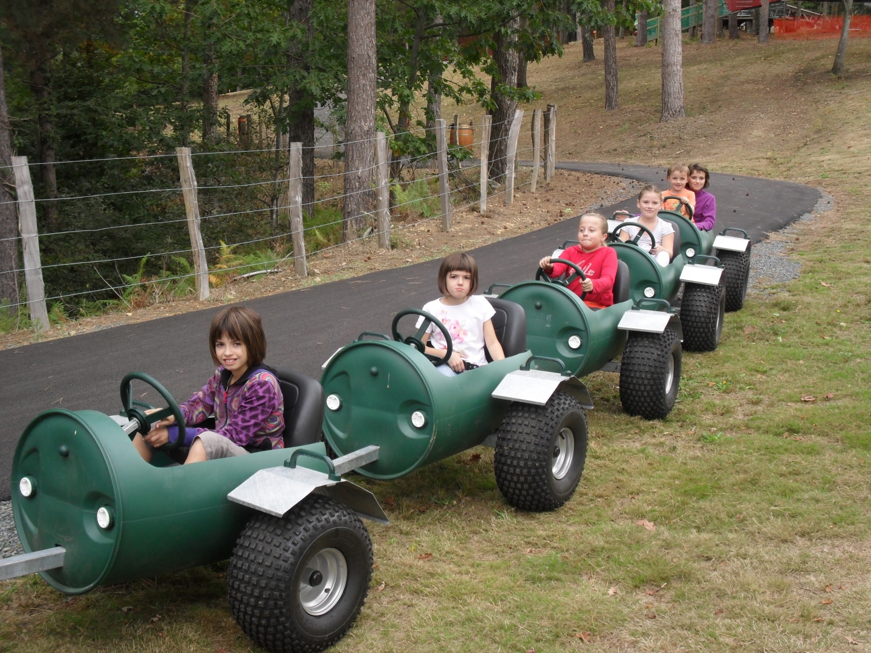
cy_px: 326
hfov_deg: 38.9
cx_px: 436
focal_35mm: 49
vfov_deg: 29.7
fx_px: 1233
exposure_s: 1/90
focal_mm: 8.7
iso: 100
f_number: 3.9
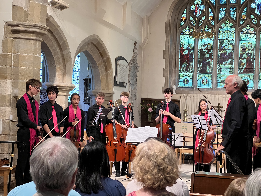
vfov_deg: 19.1
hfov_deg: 25.3
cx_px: 130
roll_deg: -2.0
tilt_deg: +1.5
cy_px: 98
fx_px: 581
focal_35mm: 77
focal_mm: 9
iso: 500
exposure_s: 1/50
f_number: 2.8
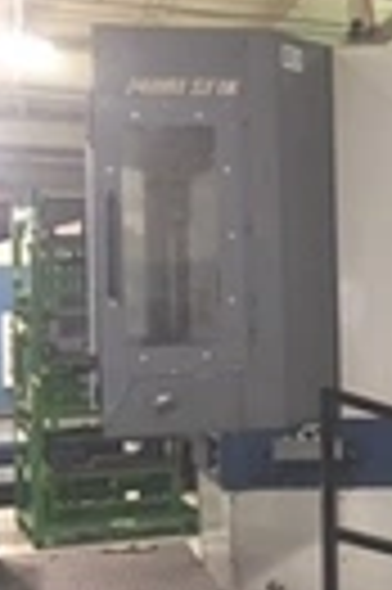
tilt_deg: +0.1
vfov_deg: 22.2
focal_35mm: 92
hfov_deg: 13.3
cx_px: 716
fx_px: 1507
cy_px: 284
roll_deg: +1.3
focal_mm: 4.15
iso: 160
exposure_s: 1/30
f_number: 2.2
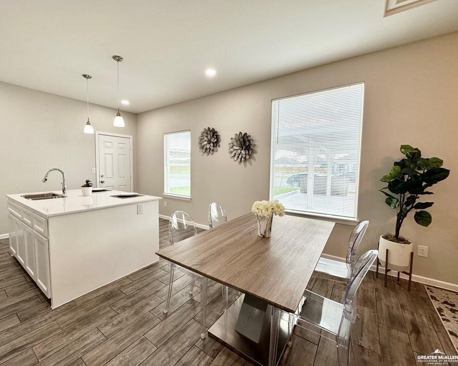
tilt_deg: -3.7
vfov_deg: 84.0
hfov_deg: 96.6
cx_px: 211
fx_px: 203
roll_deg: -0.8
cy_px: 180
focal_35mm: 15
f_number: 2.2
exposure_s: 1/120
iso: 64
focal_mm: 2.22
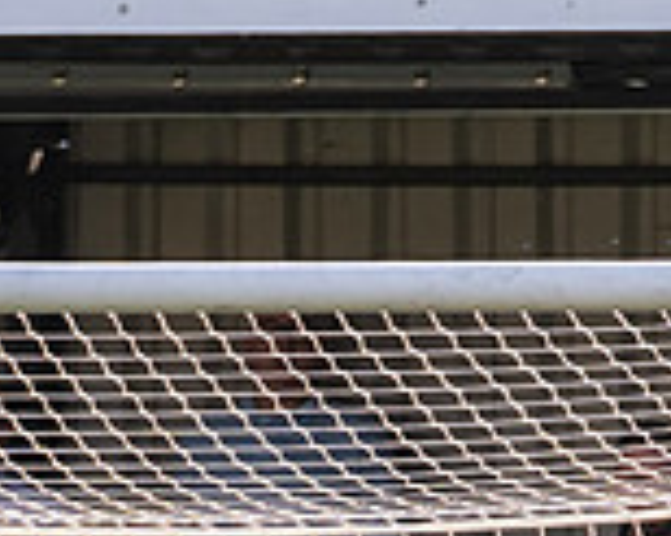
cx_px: 274
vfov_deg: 0.7
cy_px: 906
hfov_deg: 0.9
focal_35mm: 2215
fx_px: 43960
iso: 200
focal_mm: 300
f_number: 2.8
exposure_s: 1/1600
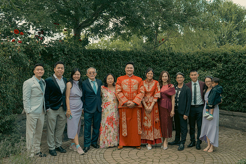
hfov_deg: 50.7
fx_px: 260
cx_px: 123
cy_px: 82
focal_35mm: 38
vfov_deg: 35.1
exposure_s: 1/160
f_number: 5.6
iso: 400
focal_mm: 38
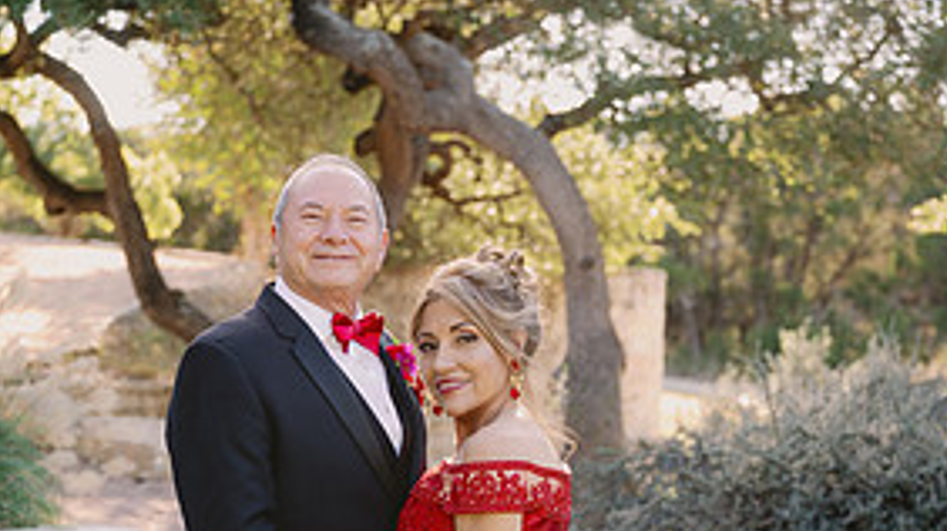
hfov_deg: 23.2
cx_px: 499
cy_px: 662
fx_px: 2308
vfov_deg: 12.7
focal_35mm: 92
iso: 100
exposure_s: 1/125
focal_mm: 55
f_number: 3.5
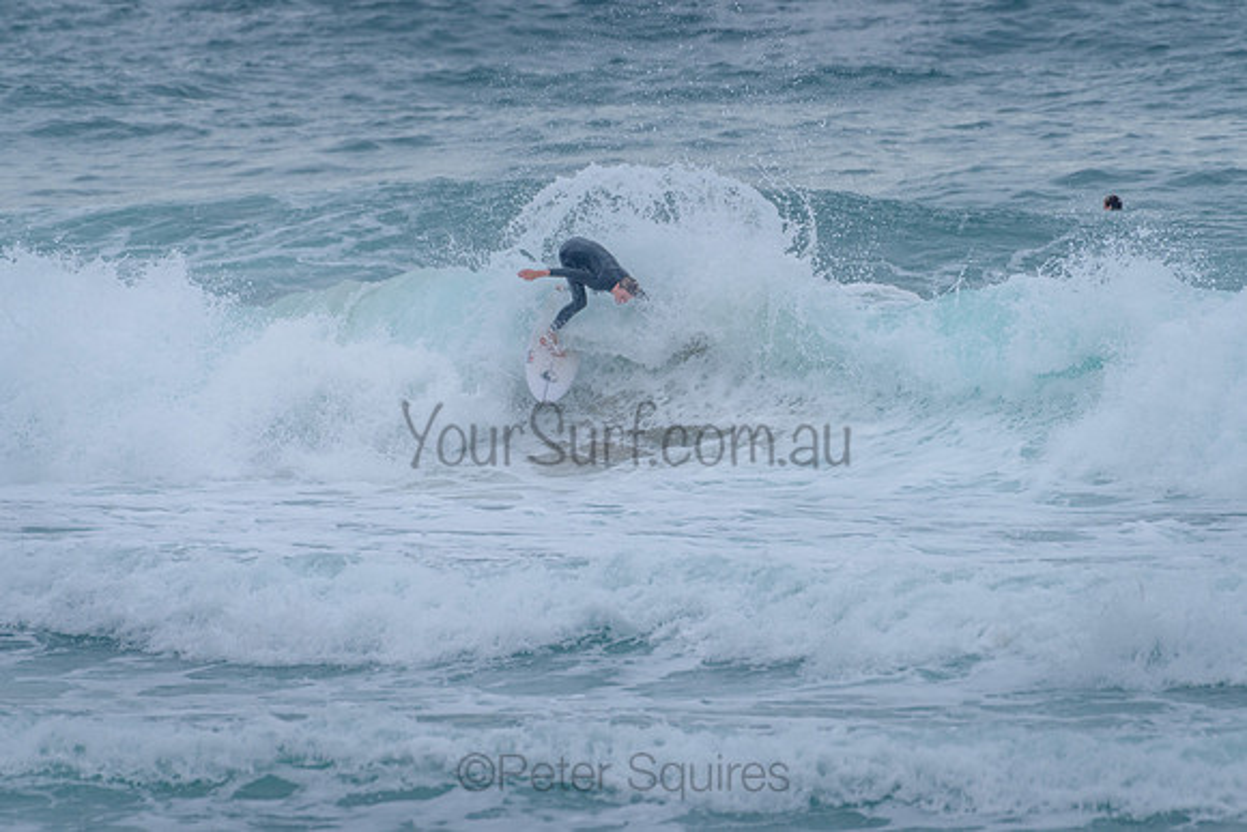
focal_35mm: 613
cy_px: 323
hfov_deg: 3.4
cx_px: 625
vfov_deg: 2.2
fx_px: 21230
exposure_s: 1/1250
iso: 500
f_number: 5.6
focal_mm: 500
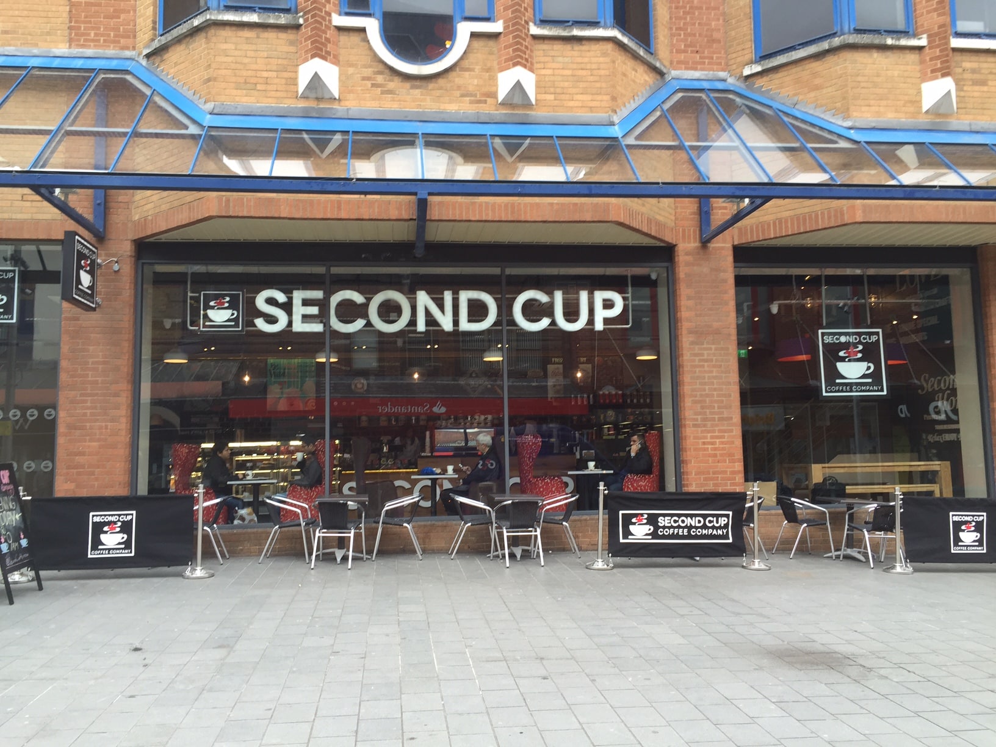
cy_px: 374
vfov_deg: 48.2
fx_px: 834
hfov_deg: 61.7
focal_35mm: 29
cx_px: 498
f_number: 2.2
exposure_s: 1/118
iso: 32
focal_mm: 4.15
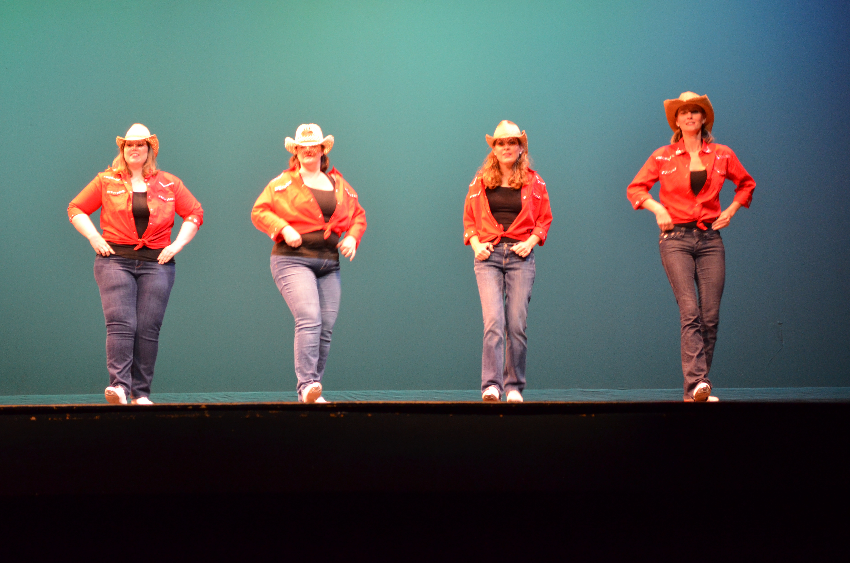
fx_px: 1626
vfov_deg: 19.6
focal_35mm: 69
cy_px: 282
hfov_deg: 29.3
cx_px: 425
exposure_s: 1/30
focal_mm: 46
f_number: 5.3
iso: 1400
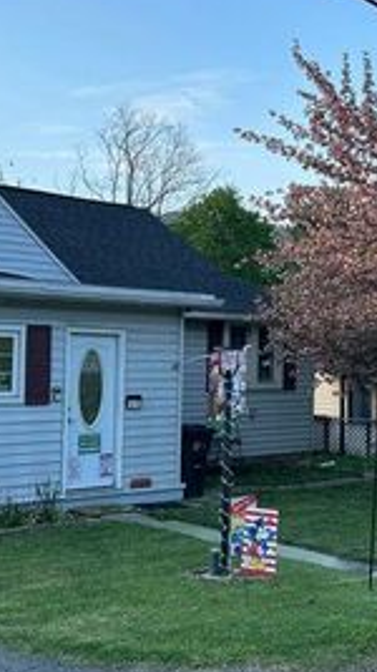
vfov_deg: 39.2
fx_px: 943
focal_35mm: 53
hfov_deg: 22.5
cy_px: 316
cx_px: 246
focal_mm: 5.7
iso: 50
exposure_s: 1/949
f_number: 1.5
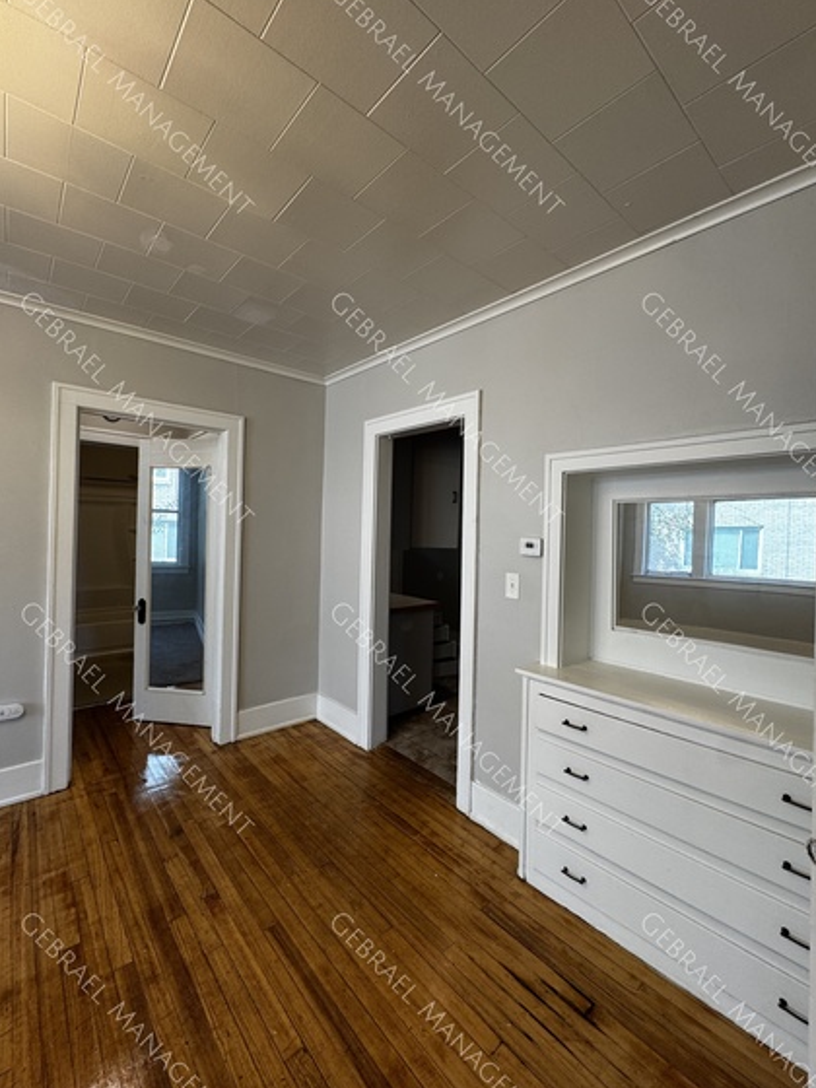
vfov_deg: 98.1
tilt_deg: +0.1
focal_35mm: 15
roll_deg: -1.8
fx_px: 471
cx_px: 418
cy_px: 527
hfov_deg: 81.7
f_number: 2.2
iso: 80
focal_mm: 2.22
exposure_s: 1/120
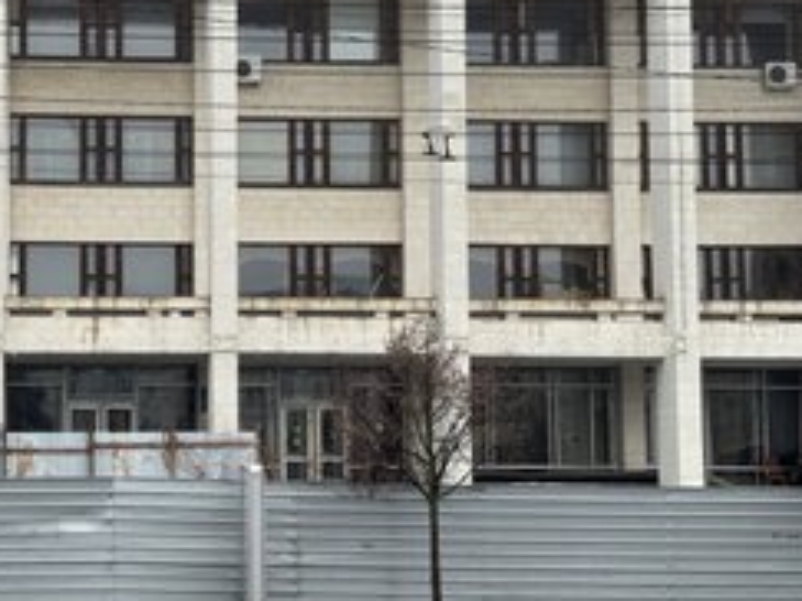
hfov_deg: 24.4
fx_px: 1829
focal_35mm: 79
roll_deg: +0.2
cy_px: 284
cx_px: 165
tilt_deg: +5.3
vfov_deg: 18.6
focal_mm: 6.76
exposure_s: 1/507
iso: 64
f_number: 1.78
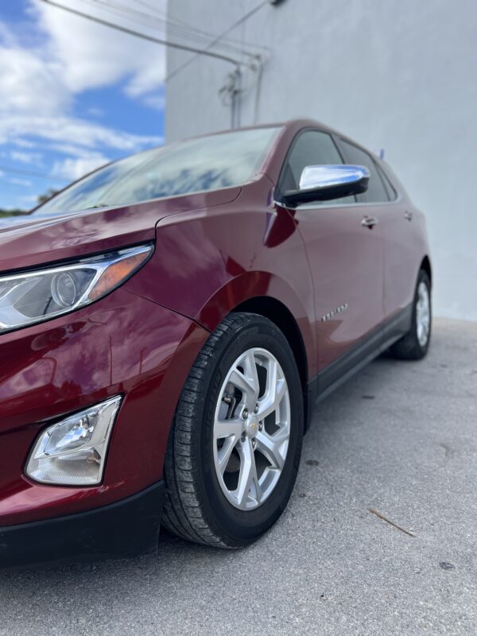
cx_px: 238
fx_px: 478
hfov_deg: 53.1
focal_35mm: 26
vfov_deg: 67.3
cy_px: 318
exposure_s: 1/1869
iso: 50
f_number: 1.5
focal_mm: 5.7
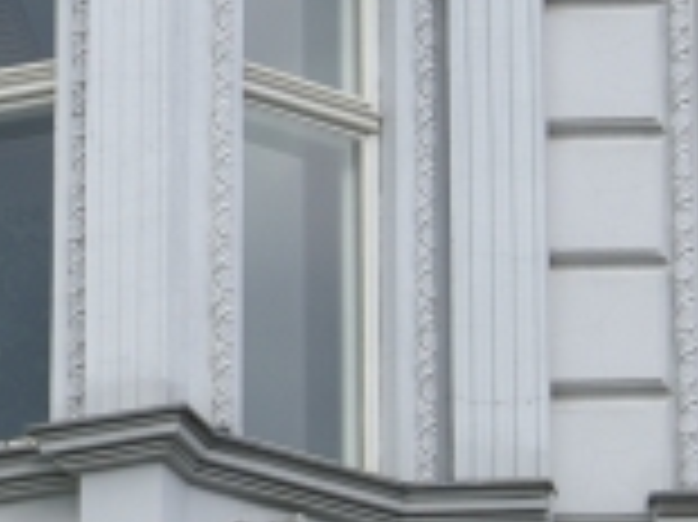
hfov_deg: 5.9
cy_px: -97
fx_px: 6730
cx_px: 126
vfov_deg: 4.4
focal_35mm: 334
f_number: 7.1
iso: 100
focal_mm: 60
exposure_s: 1/125
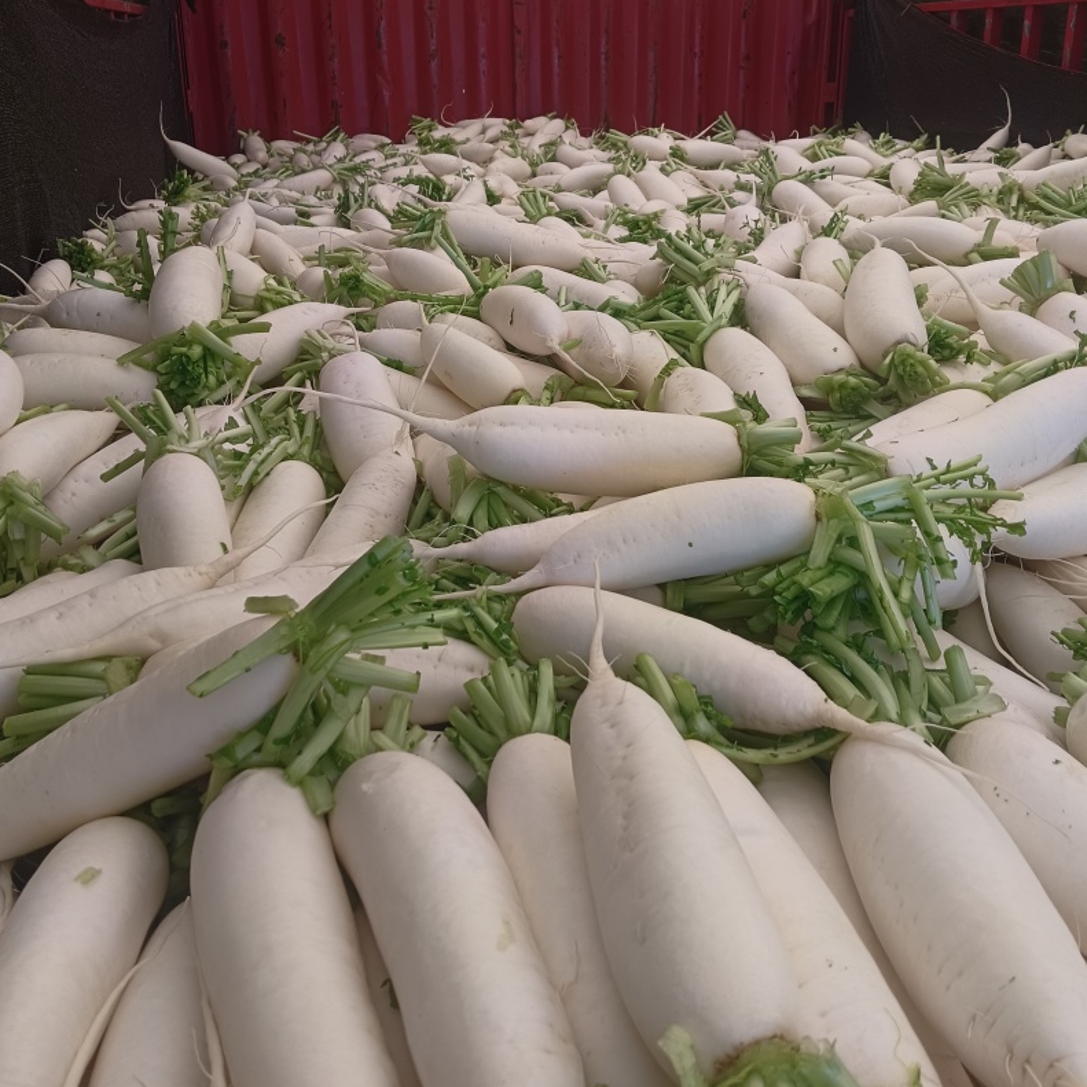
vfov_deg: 52.2
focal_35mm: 31
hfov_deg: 52.5
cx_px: 548
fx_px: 1101
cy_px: 439
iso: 106
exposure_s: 1/100
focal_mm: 4.05
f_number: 1.8
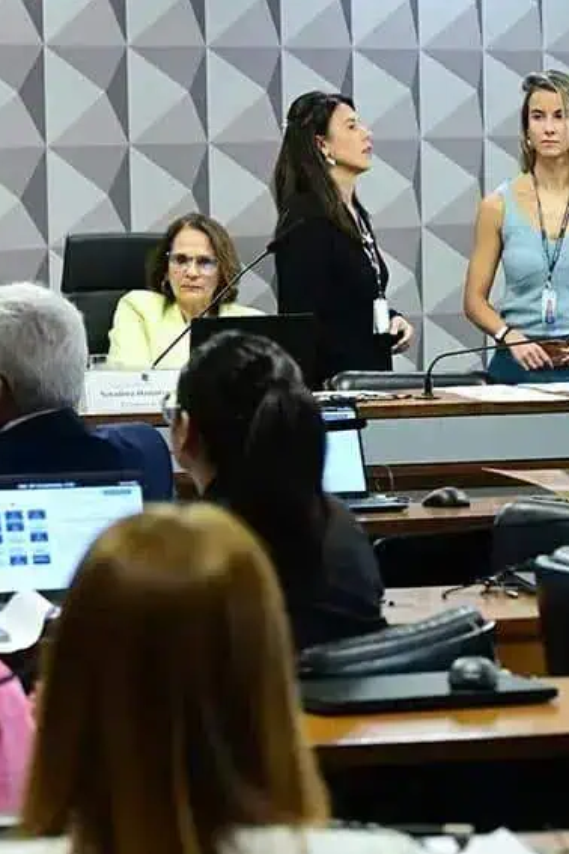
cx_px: 202
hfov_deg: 8.6
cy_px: 426
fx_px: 3769
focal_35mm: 159
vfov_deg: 12.9
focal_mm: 70
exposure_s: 1/200
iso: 4000
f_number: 4.5
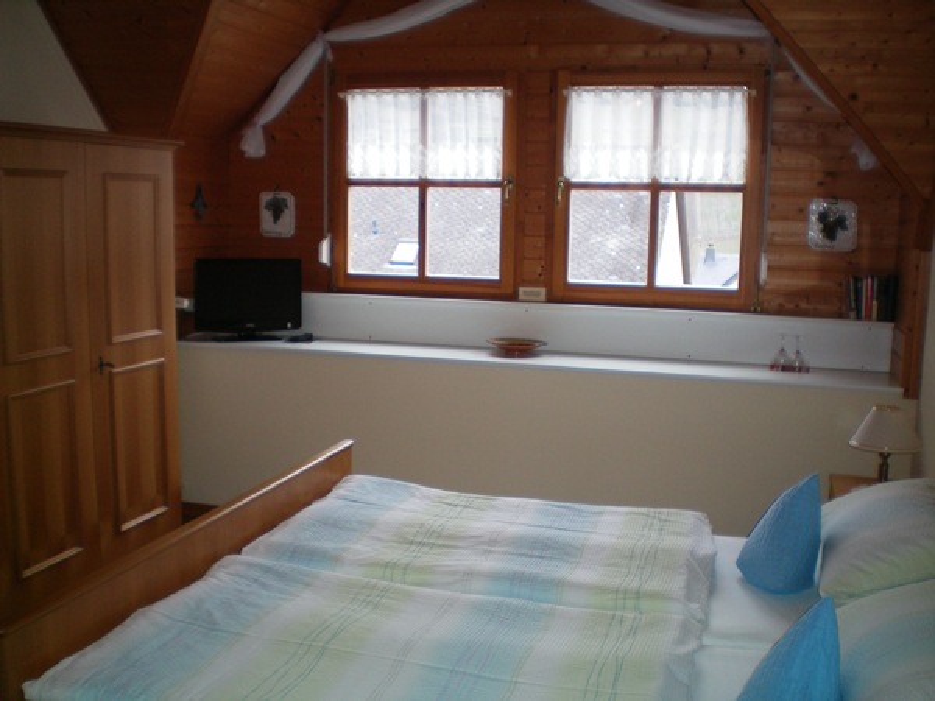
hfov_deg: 49.0
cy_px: 350
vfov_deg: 37.7
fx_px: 1026
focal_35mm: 38
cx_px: 468
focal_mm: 6.3
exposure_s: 1/60
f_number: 3.1
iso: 64
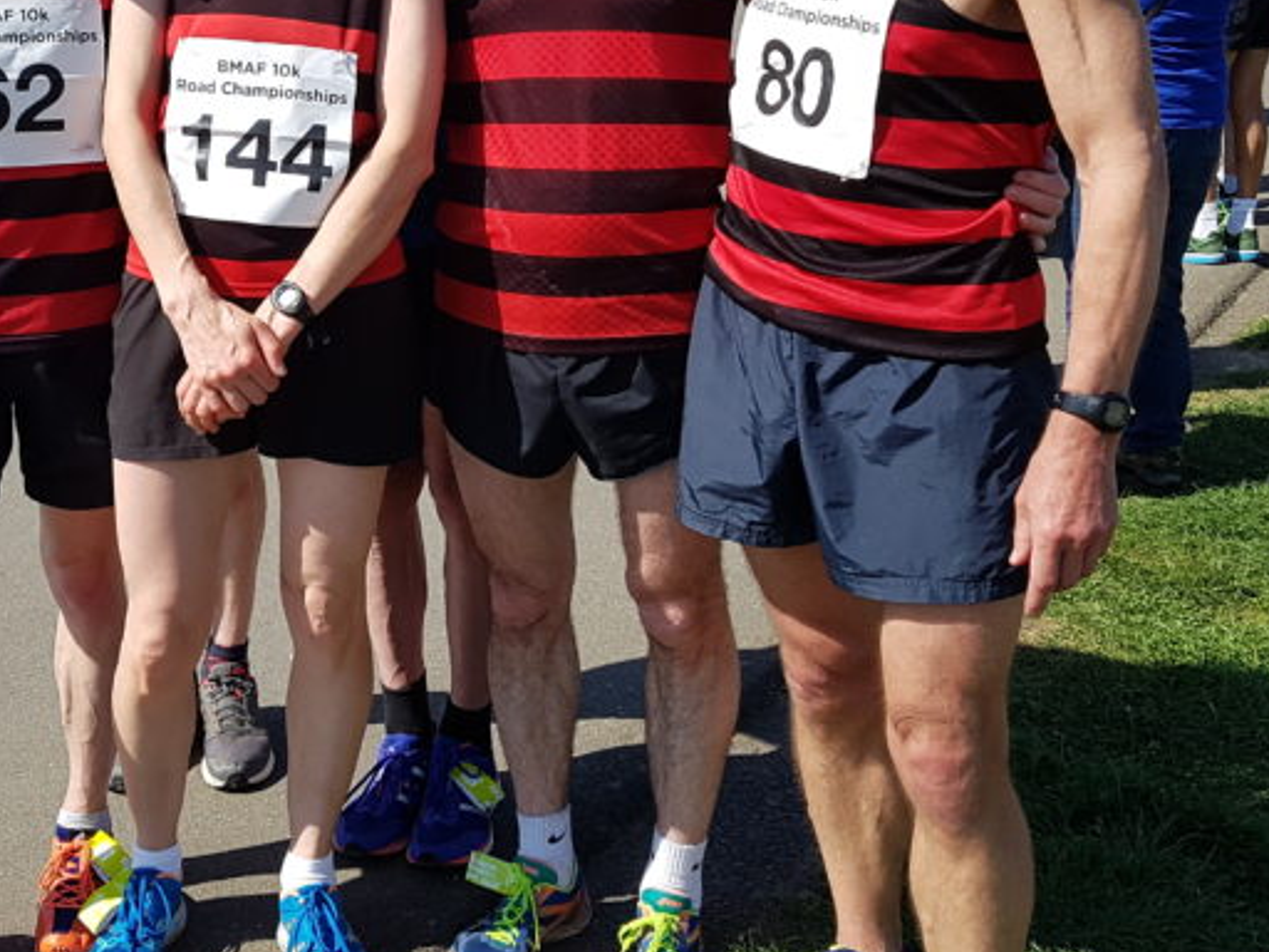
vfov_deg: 27.5
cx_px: 347
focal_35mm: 52
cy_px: 208
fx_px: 1906
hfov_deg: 36.1
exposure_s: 1/2536
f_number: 1.7
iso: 50
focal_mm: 4.2
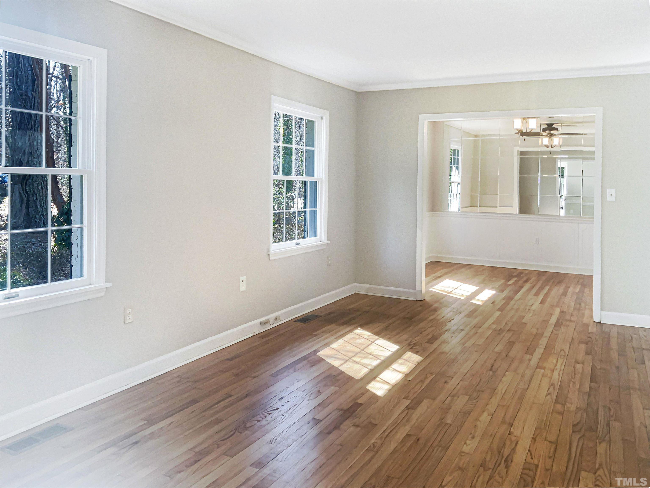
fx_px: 545
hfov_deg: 61.7
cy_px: 244
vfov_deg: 48.2
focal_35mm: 29
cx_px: 325
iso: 64
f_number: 1.8
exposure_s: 1/120
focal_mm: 3
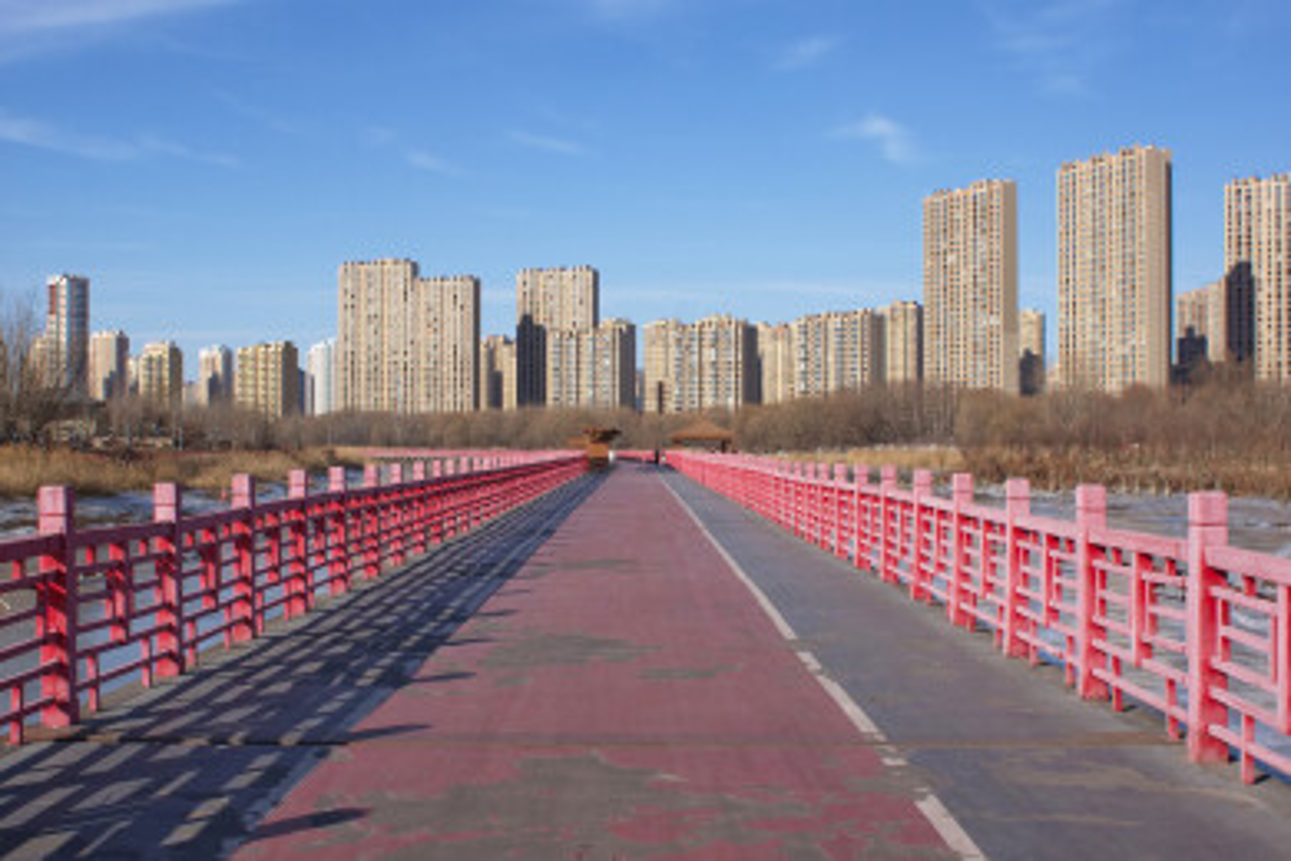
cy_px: 430
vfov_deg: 34.2
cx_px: 646
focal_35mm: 39
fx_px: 1398
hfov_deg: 49.6
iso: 100
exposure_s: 1/400
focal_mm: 26
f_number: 9
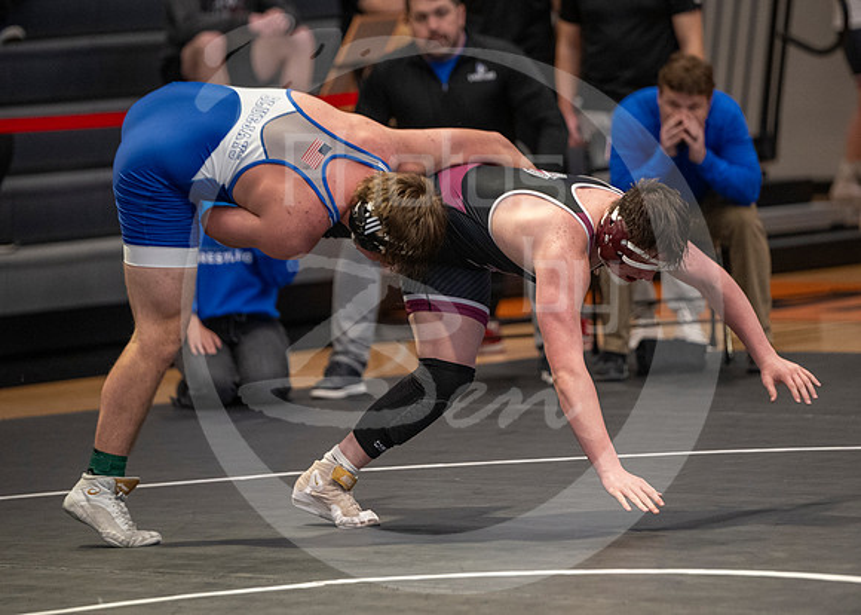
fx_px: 6313
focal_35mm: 258
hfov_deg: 7.8
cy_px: 327
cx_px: 487
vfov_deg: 5.6
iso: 3200
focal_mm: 190
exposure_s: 1/1000
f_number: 2.8
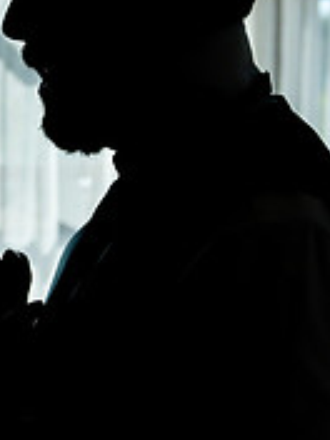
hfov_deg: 14.8
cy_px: 146
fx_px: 1246
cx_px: -18
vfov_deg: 20.0
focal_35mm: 98
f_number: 2.8
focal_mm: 31
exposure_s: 1/8000
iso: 1250
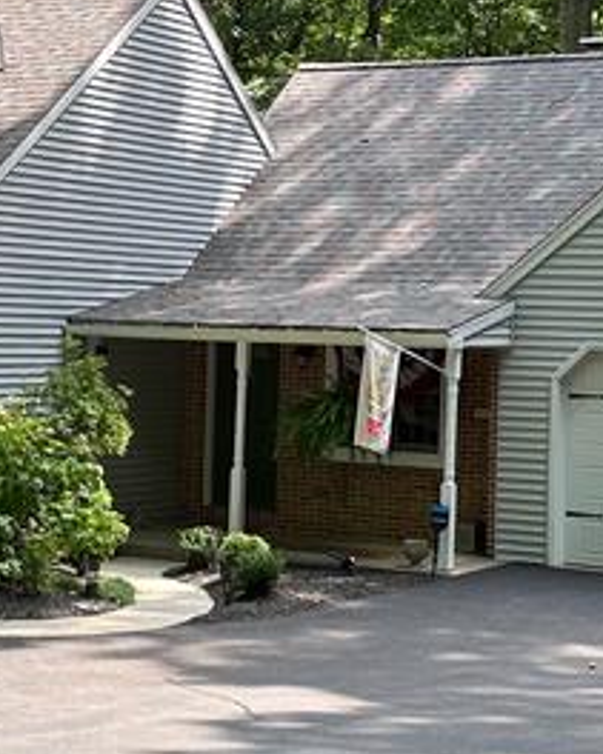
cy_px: 274
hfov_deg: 16.9
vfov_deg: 21.0
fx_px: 2031
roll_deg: -1.8
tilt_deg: +1.1
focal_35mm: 91
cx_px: 254
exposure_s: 1/482
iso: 80
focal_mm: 6.86
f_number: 1.78
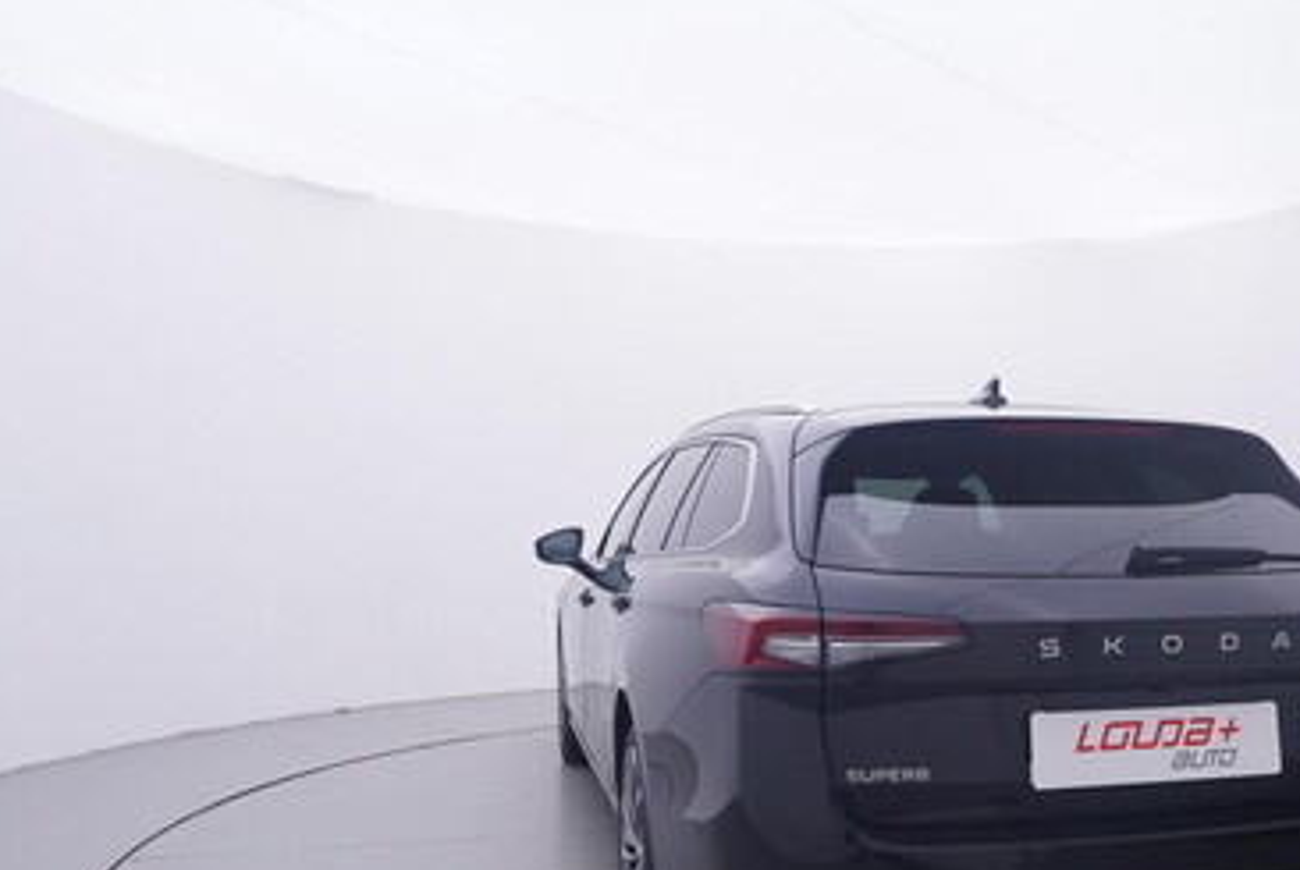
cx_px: 854
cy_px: 577
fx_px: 1220
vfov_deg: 38.8
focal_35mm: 34
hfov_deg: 55.1
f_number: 5
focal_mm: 15
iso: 200
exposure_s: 1/80
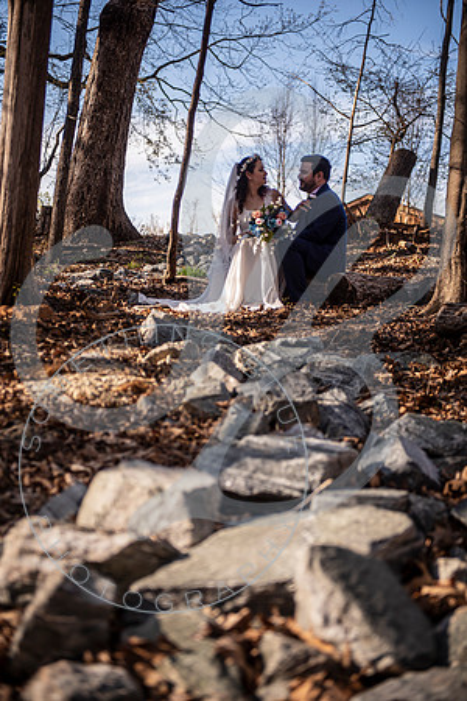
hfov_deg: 23.4
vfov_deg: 34.5
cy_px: 350
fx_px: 1128
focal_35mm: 58
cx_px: 234
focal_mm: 58
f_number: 2.8
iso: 100
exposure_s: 1/800
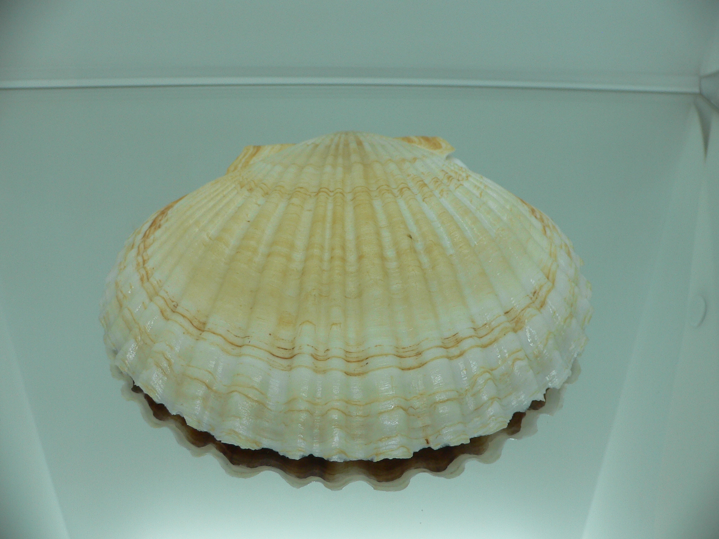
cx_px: 360
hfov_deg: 52.6
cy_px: 270
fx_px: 727
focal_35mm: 35
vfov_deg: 40.7
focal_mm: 4.6
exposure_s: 1/80
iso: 80
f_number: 2.8
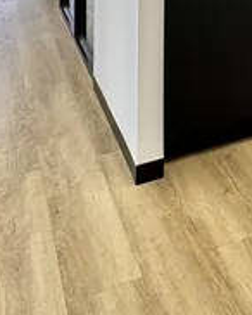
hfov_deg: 23.1
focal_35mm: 60
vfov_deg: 25.2
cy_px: -135
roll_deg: -1.1
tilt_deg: -2.0
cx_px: 309
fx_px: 558
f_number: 2.2
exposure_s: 1/99
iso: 100
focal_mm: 2.22
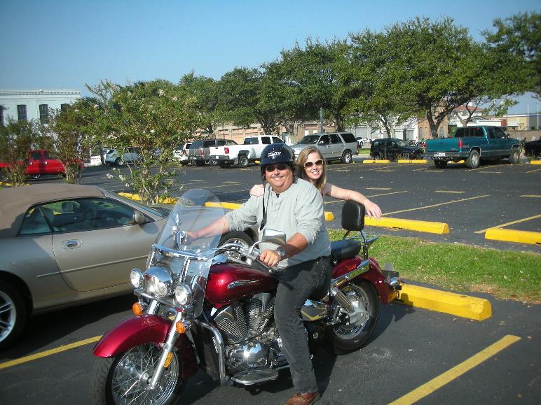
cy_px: 202
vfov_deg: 40.7
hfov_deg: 52.6
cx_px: 270
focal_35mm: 35
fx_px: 547
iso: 75
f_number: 7.9
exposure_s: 1/114
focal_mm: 5.8
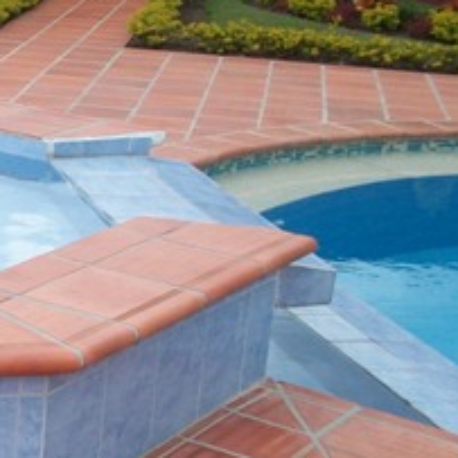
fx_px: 1332
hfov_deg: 17.5
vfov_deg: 19.4
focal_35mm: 89
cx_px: -235
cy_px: 329
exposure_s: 1/250
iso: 80
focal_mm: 5.7
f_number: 5.5
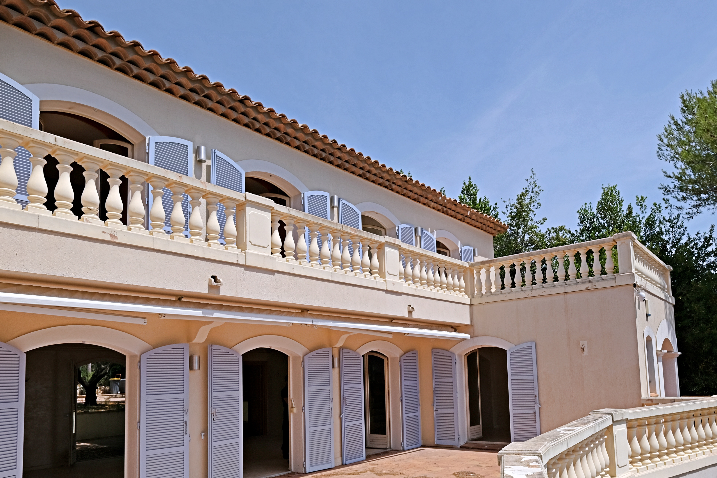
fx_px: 478
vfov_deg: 51.8
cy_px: 330
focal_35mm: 24
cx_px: 423
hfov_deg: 73.1
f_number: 5.6
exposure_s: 1/900
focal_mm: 10
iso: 160
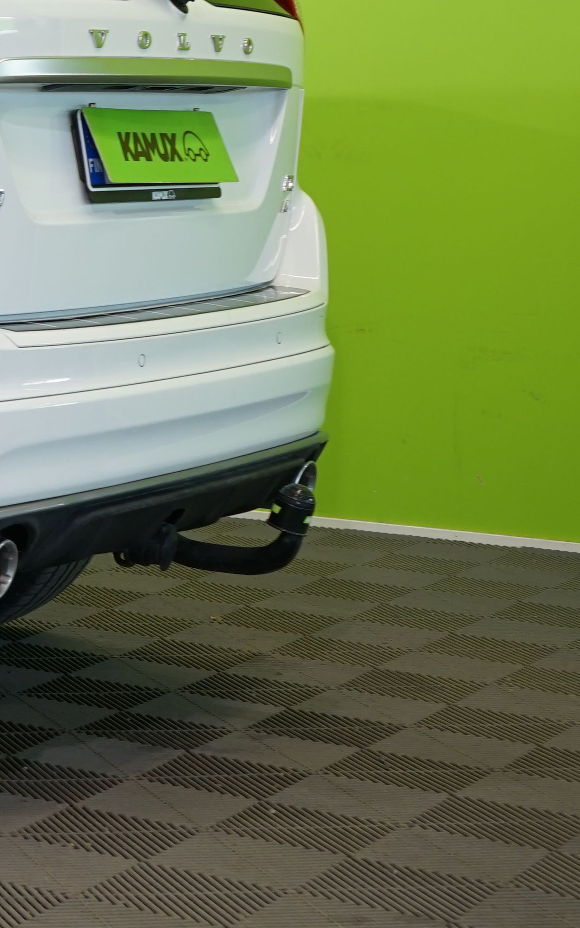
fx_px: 2479
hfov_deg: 11.7
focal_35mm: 98
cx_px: -651
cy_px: 268
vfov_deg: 21.1
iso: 400
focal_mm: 32
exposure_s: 1/50
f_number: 5.6
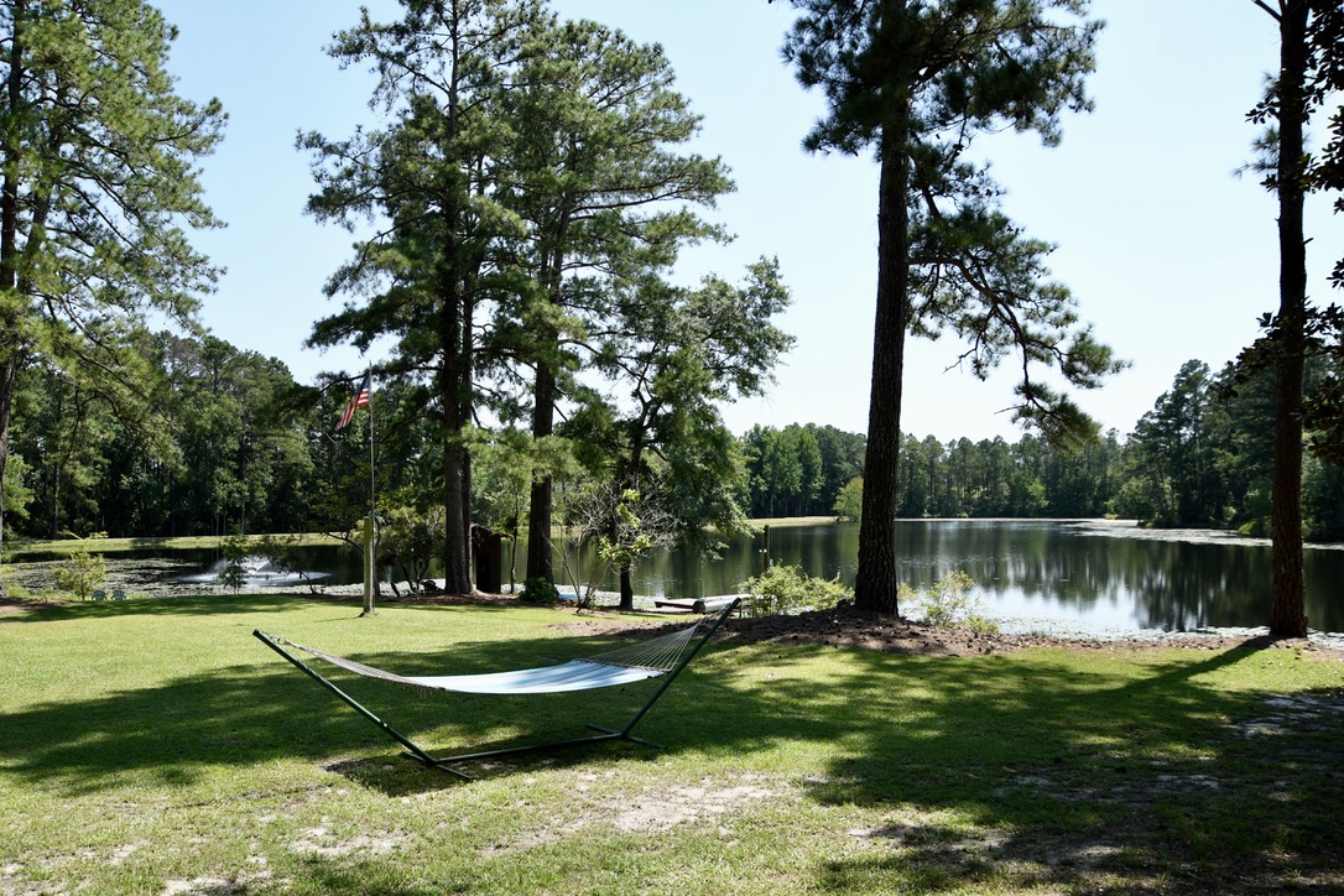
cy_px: 448
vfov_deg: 47.9
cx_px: 672
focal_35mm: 27
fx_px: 1008
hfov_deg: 67.4
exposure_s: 1/640
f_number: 6.3
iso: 250
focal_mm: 18
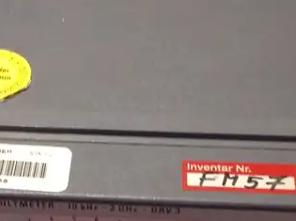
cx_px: 99
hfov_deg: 17.7
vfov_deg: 13.1
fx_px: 947
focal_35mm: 111
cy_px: 228
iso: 160
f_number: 2.4
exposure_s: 1/15
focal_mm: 4.28
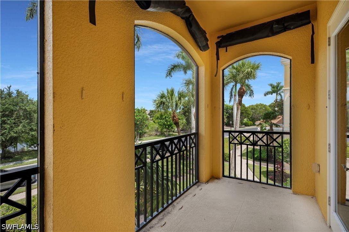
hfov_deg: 96.8
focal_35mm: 16
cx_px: 174
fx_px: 155
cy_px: 116
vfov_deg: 73.7
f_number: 8
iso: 100
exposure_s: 1/250
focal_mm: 16
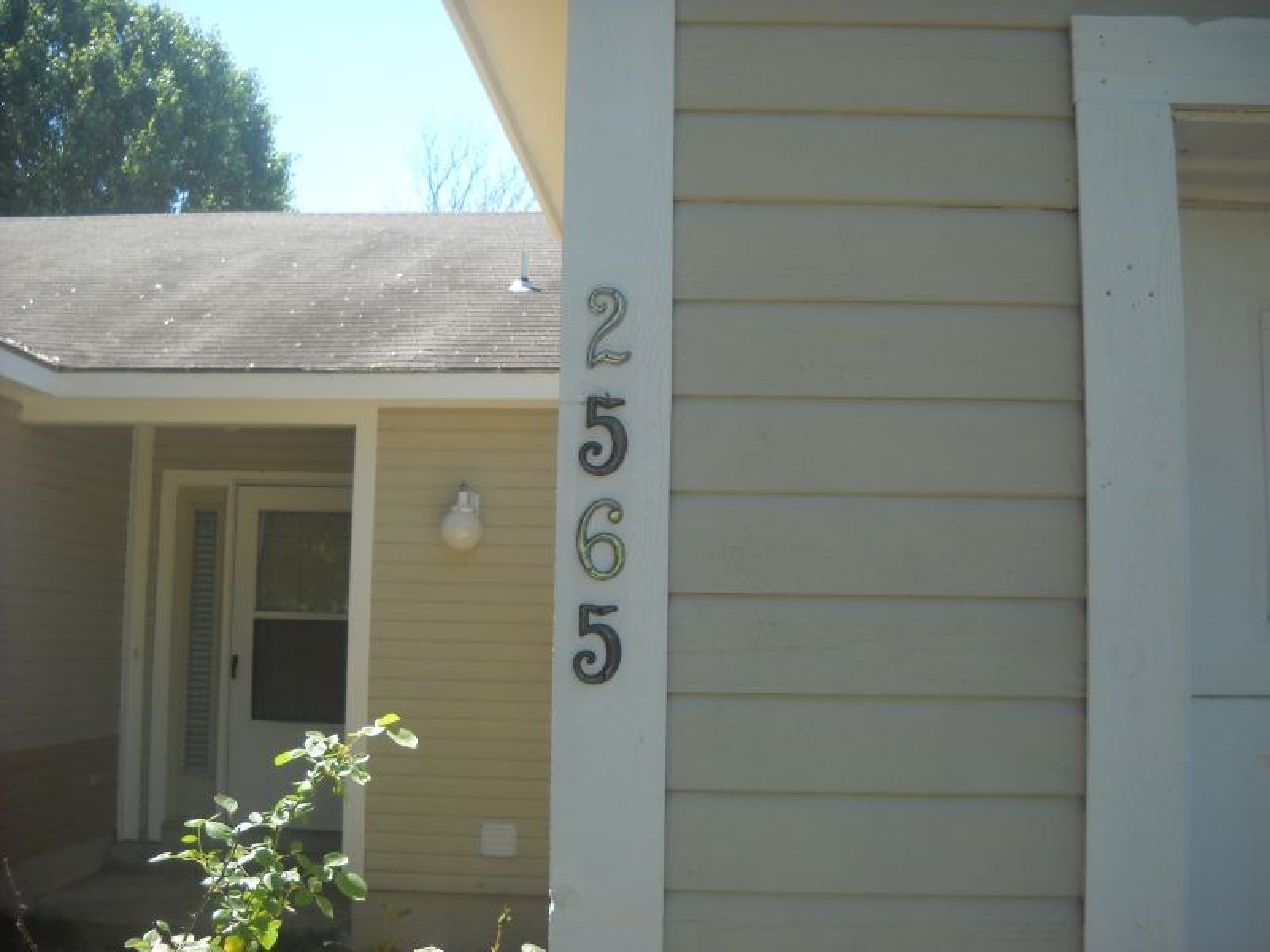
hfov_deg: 45.8
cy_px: 476
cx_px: 635
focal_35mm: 41
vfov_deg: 35.1
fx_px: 1504
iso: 64
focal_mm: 6.72
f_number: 3.1
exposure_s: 1/337
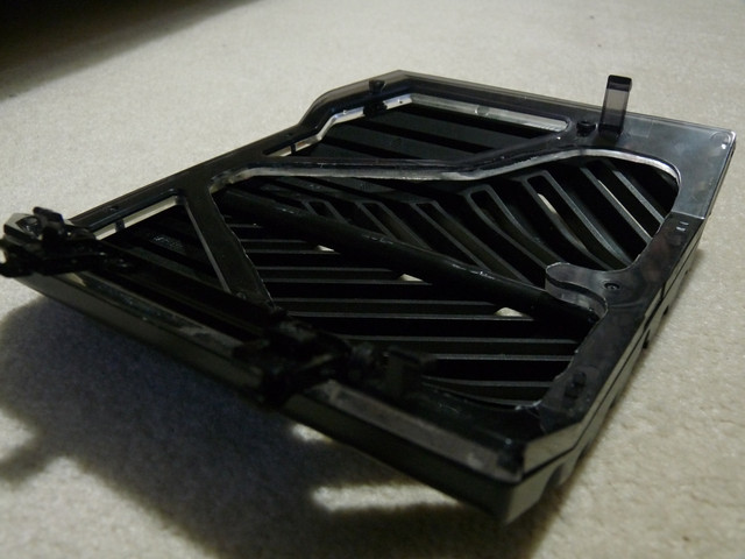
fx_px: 689
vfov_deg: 44.2
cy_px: 280
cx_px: 372
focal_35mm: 32
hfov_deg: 56.8
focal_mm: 5.8
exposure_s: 1/6
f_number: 3.2
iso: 400
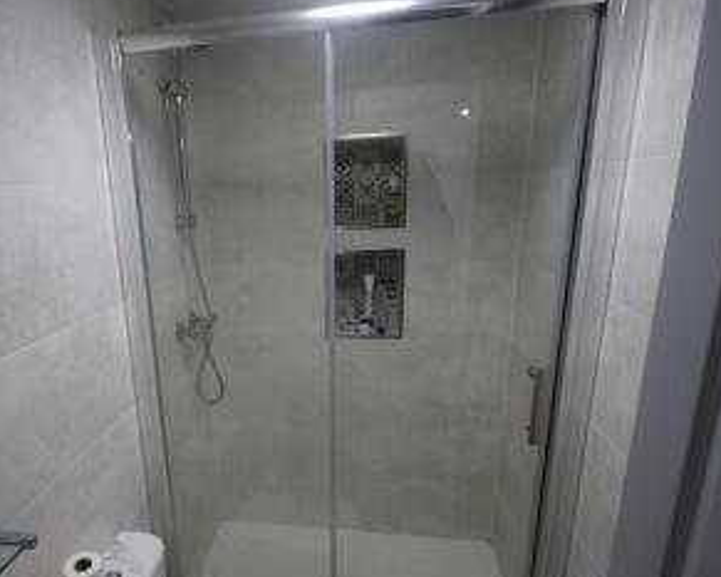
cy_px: 353
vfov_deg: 60.3
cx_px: 268
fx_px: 491
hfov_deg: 71.3
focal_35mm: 23
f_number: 4
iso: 400
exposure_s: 1/60
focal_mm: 10
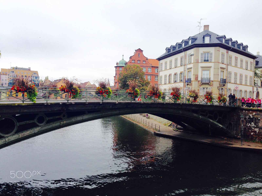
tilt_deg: +0.8
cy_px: 98
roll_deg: -0.6
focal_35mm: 33
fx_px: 250
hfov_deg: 55.4
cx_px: 131
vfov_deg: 42.9
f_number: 2.4
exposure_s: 1/343
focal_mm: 4.12
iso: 50
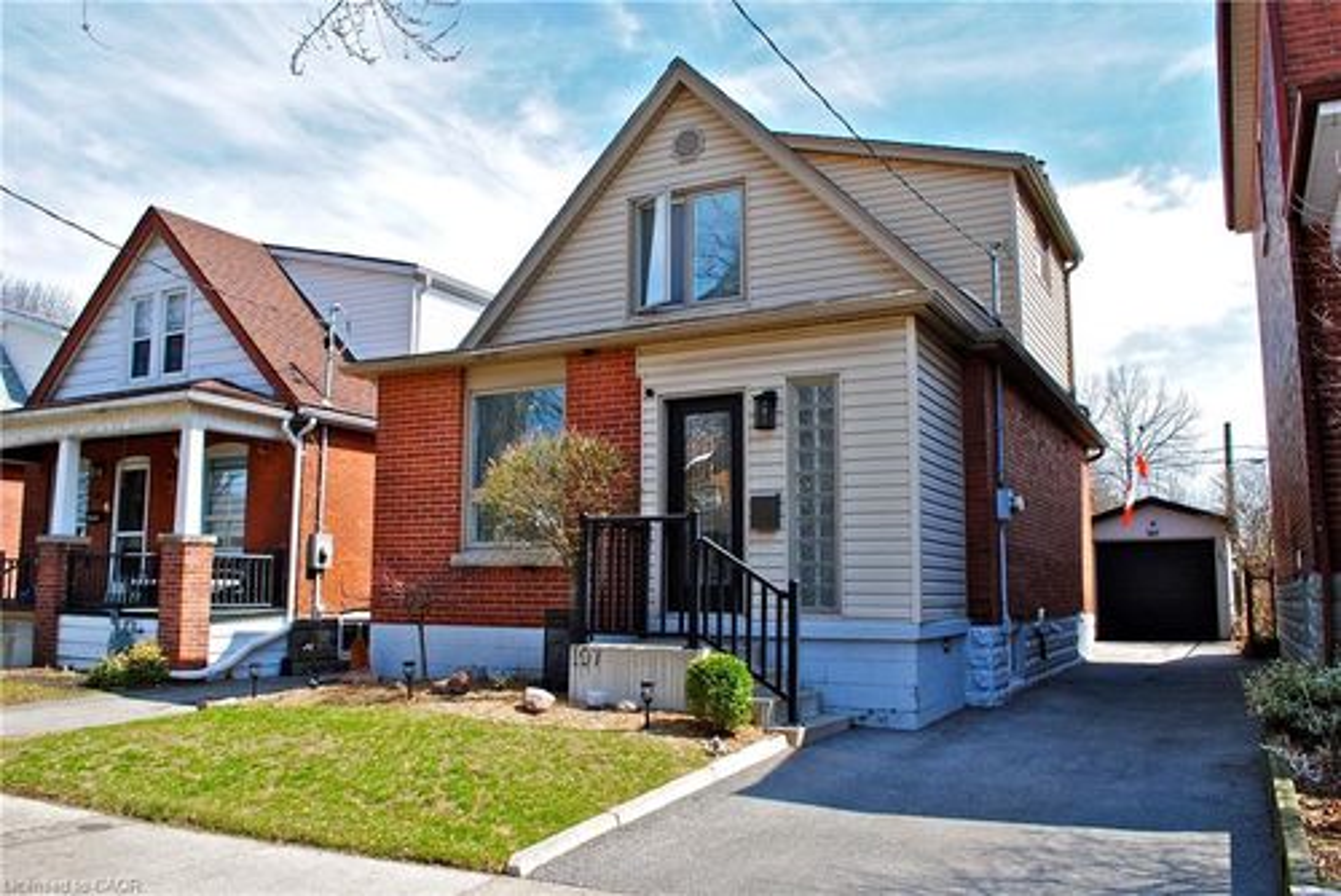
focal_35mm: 27
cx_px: 670
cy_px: 448
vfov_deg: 48.0
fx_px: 1006
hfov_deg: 67.4
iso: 200
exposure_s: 1/200
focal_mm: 18
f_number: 10
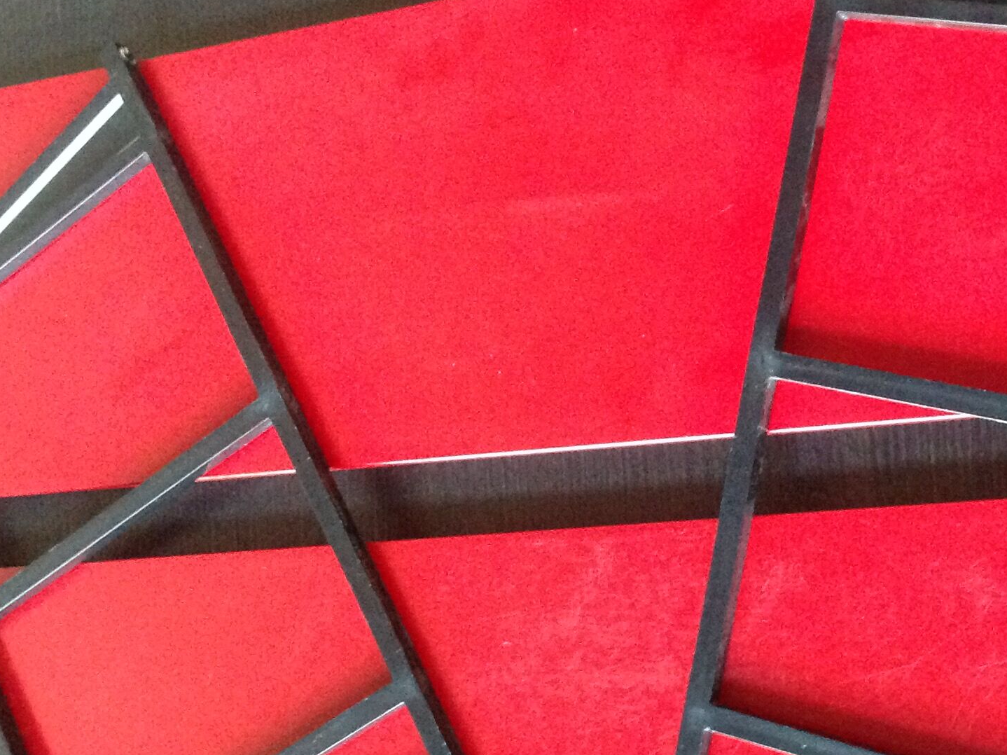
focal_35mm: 63
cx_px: 646
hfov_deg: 30.6
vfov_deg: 23.2
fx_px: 1832
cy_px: 471
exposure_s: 1/15
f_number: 2.4
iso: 640
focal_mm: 4.28
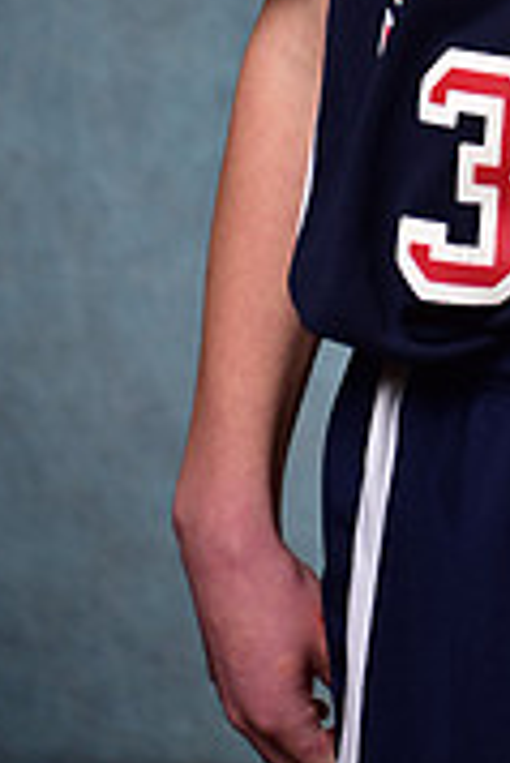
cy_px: -437
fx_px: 4835
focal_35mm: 228
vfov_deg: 8.8
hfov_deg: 6.0
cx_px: 765
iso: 100
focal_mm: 70
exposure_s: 1/200
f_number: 5
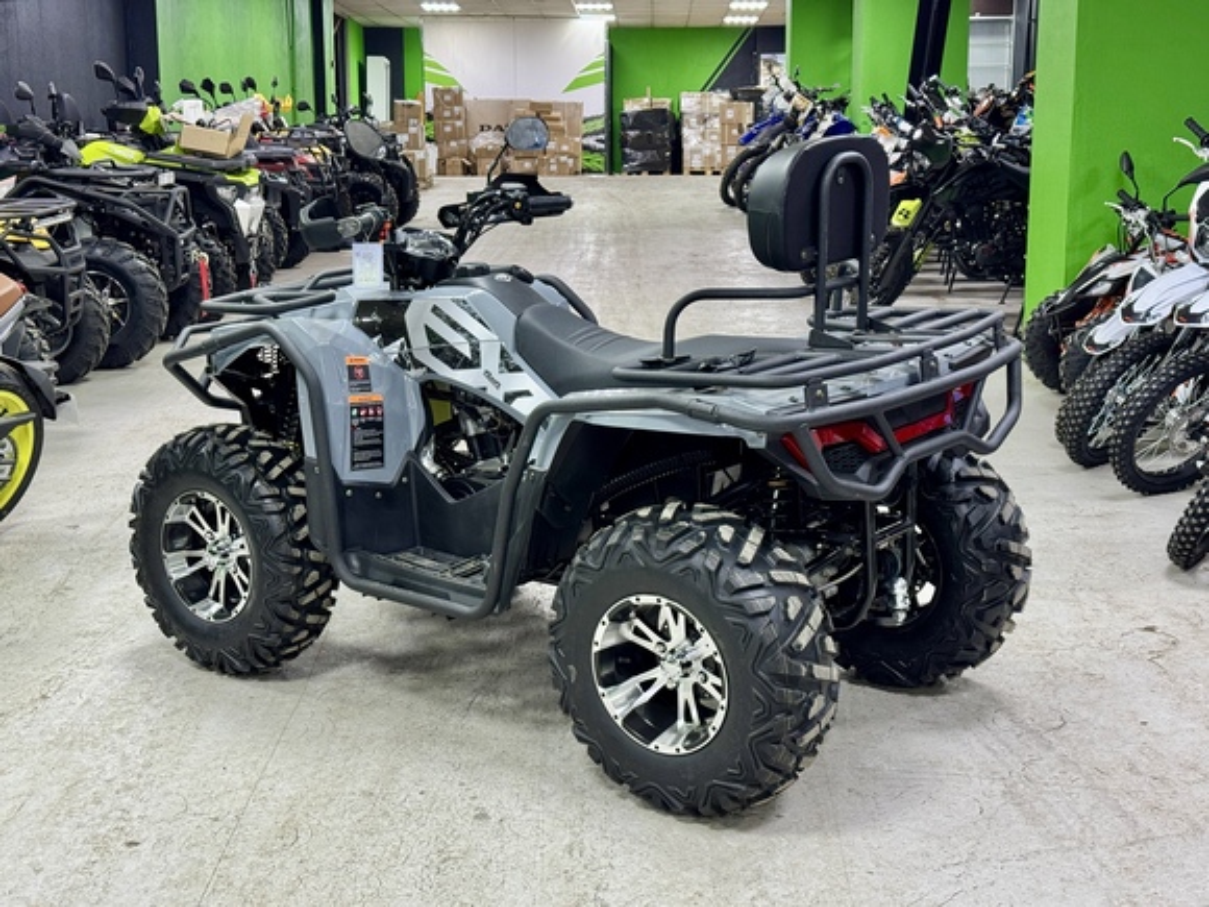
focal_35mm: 48
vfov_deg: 30.3
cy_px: 454
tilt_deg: -9.8
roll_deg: -0.9
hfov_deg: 39.7
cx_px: 604
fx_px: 1676
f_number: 1.78
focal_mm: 6.76
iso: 160
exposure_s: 1/50
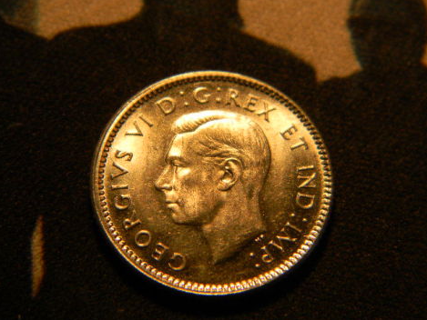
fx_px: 1036
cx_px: 213
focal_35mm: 84
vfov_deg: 17.6
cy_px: 160
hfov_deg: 23.3
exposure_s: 1/90.1
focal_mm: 15.1
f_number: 4.5
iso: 80
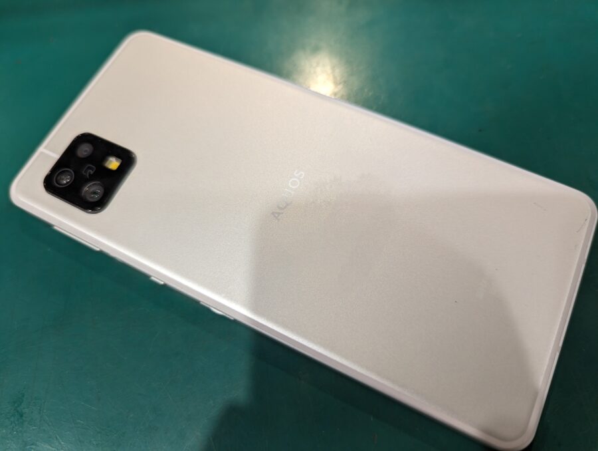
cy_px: 226
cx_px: 299
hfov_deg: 71.5
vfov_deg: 57.0
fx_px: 415
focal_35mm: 24
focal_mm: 6.81
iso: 65
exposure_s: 1/29.3
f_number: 1.85
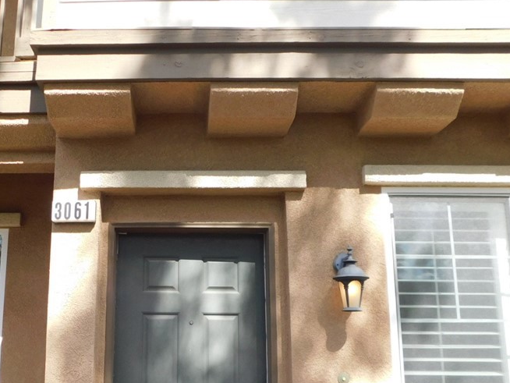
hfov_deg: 50.4
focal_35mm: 36
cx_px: 168
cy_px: 254
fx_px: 531
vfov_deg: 39.2
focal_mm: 4
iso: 125
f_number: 3
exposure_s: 1/400
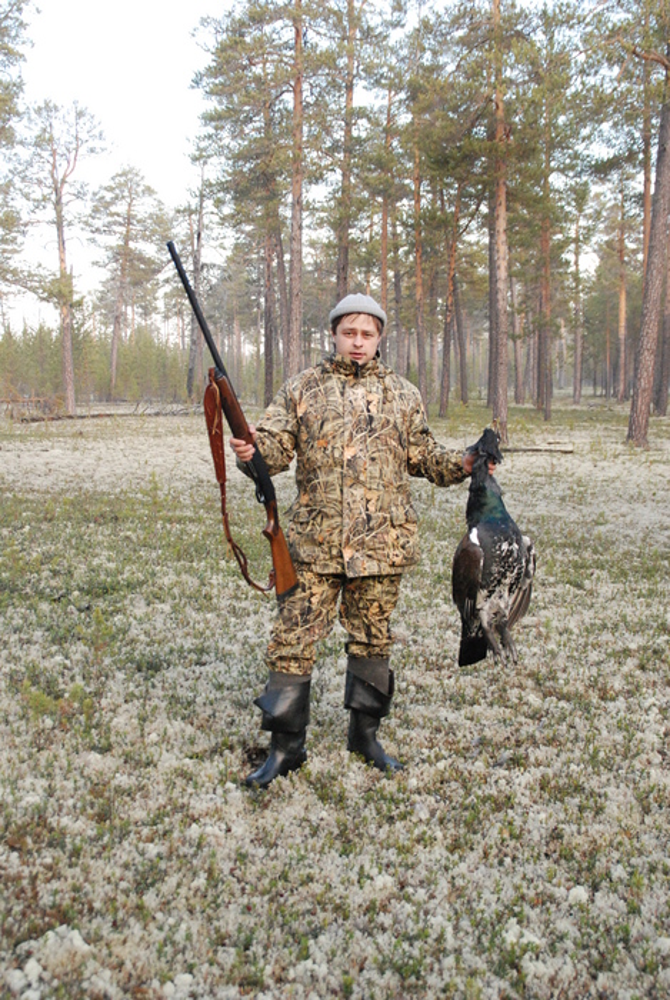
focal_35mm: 48
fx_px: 1335
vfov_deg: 41.1
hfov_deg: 28.2
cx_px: 335
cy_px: 500
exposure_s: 1/640
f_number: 5.6
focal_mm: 32
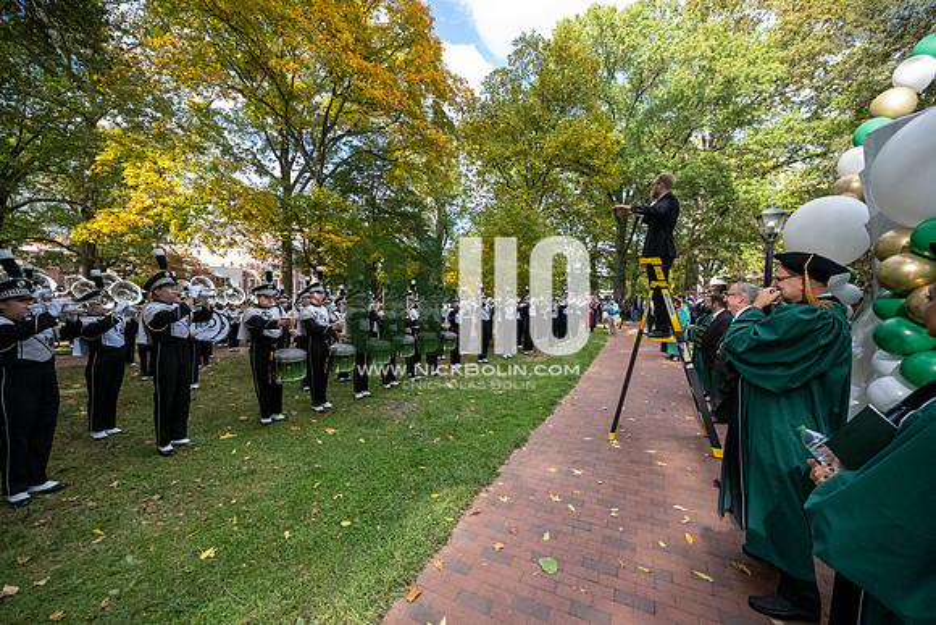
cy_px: 312
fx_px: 364
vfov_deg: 81.2
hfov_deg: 104.2
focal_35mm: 14
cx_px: 468
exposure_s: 1/8000
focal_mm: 14
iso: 6400
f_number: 4
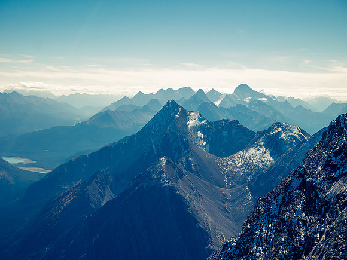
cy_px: 130
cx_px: 174
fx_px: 642
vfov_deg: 22.9
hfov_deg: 30.3
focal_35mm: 64
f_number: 8
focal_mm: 32
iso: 200
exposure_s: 1/1250
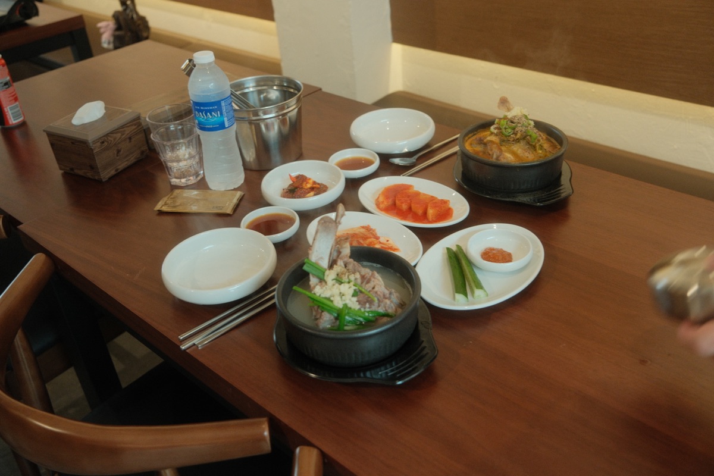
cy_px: 238
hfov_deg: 58.7
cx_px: 357
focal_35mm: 32
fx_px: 635
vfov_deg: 41.1
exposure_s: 1/60
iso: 1250
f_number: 2.8
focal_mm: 21.2
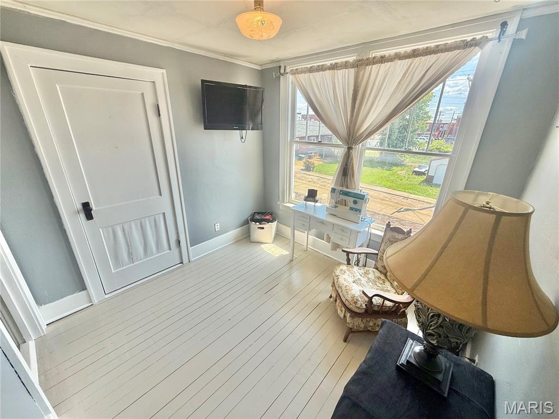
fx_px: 226
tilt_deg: -20.4
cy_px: 210
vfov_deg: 85.7
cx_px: 280
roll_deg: -0.9
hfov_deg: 102.1
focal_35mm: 14
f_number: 2.2
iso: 64
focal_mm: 2.22
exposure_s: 1/472
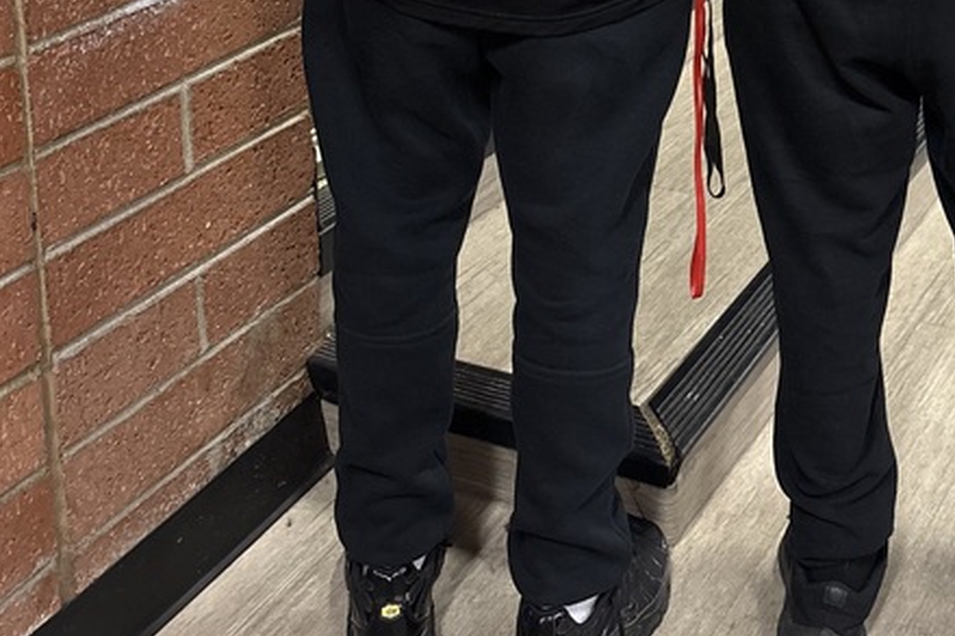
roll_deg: +0.4
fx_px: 1671
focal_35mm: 63
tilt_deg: -10.6
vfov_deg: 19.4
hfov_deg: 31.2
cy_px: -254
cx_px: 749
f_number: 1.6
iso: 200
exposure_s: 1/60
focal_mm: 5.96
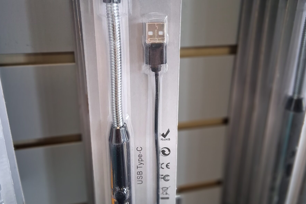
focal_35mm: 39
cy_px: 94
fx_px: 331
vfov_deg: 34.2
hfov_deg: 49.6
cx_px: 150
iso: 320
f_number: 1.8
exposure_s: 1/60
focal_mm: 3.98
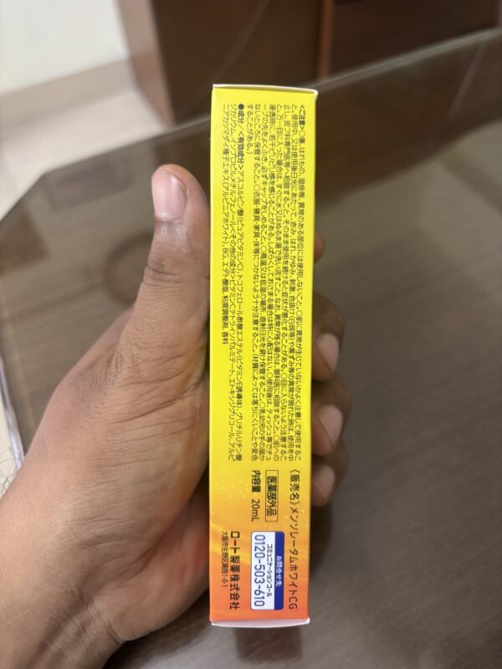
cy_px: 334
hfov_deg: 53.1
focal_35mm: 26
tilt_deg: -53.1
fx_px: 503
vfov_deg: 67.3
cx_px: 251
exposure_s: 1/60
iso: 250
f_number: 1.6
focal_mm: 5.96
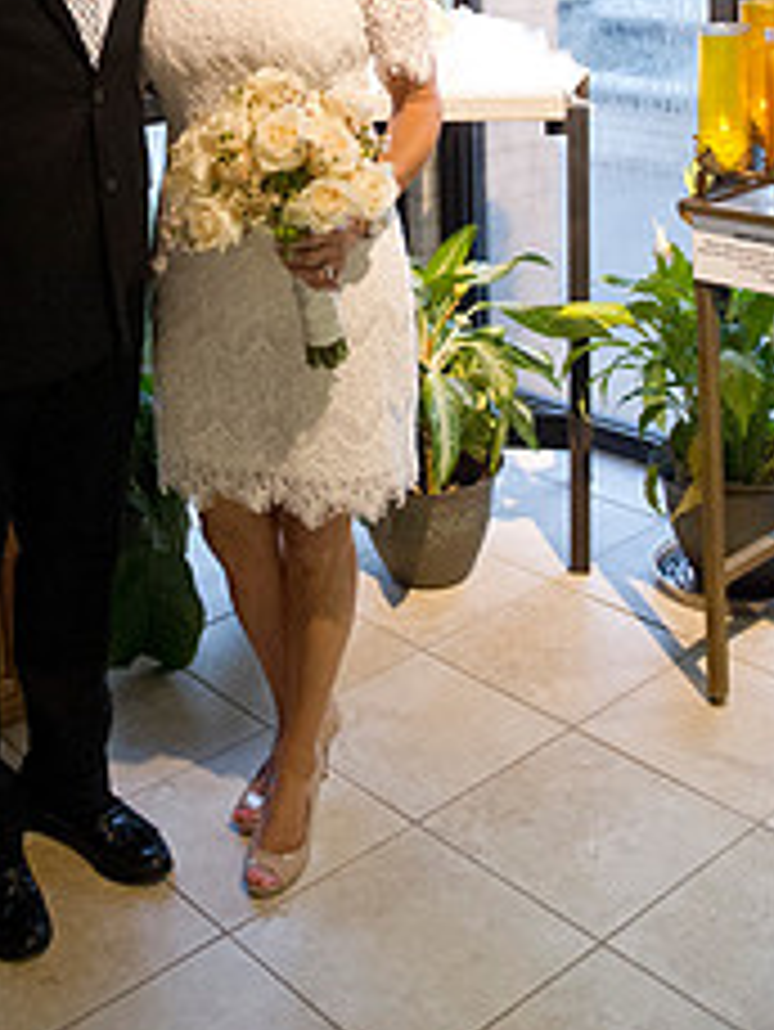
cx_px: 236
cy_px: 94
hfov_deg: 28.3
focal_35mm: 51
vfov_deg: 35.2
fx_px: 1519
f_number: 3.5
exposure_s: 1/125
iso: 5000
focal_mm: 27
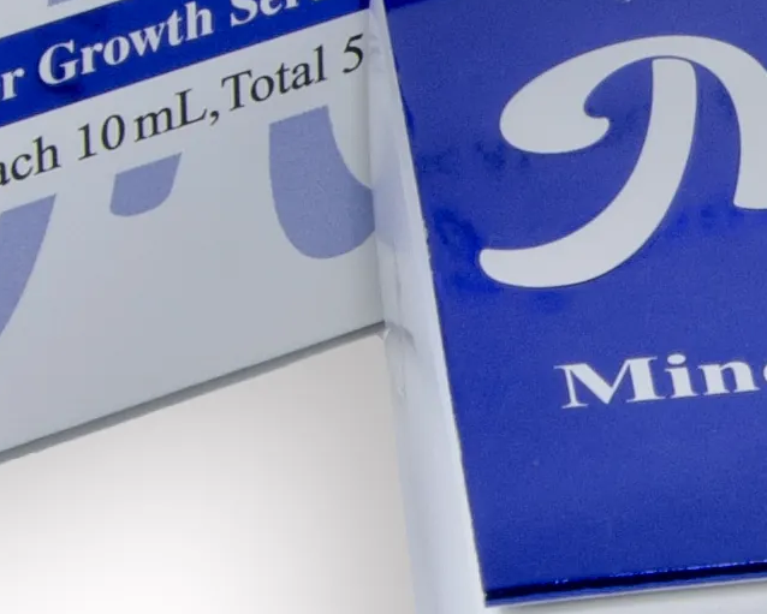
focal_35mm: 347
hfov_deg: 5.5
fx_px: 7881
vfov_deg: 4.5
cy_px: 87
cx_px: 1163
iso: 160
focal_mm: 32
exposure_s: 1/25
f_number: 14
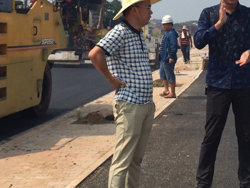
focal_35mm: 80
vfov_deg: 18.1
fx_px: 578
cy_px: 18
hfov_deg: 24.4
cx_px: 138
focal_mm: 4.15
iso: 32
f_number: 2.2
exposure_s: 1/3049
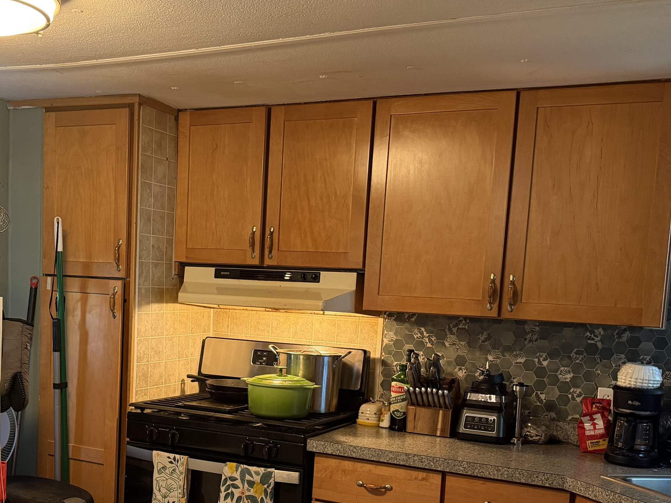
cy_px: 375
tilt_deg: -5.1
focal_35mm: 44
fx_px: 853
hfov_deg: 42.4
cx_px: 231
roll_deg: -3.4
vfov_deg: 32.3
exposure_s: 1/60
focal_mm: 6.76
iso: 500
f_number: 1.78
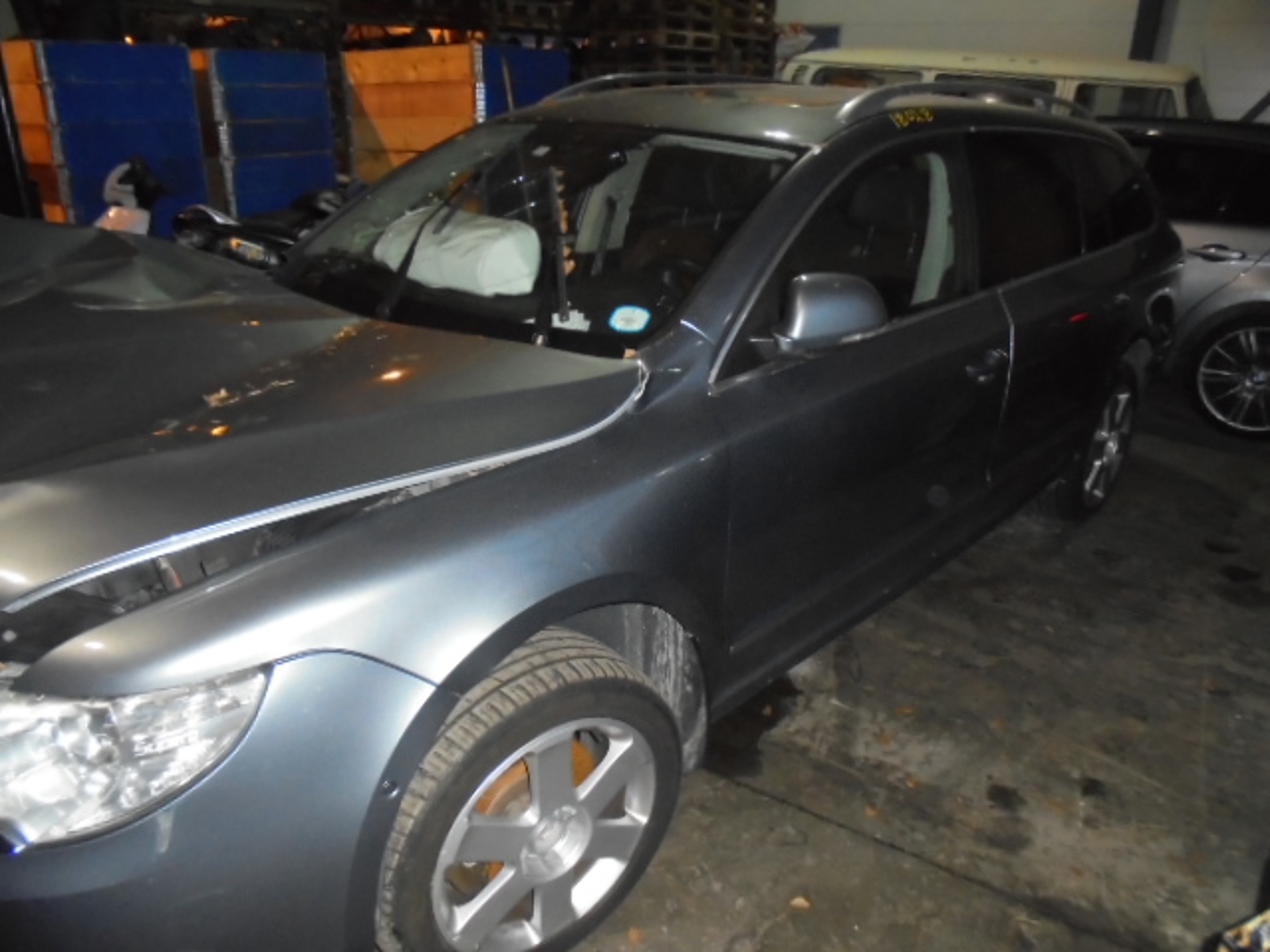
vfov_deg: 53.1
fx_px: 954
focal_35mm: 26
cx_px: 635
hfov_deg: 67.3
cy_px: 476
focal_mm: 4.6
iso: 640
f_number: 3.5
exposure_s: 1/30
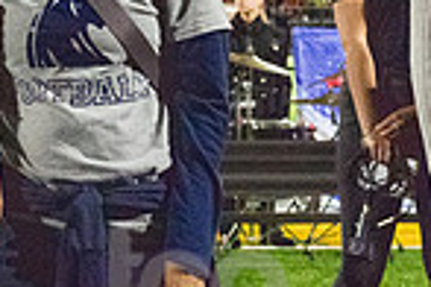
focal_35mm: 189
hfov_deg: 10.5
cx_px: -217
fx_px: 2263
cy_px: -78
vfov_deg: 7.2
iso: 8000
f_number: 5
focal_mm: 48
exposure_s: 1/500
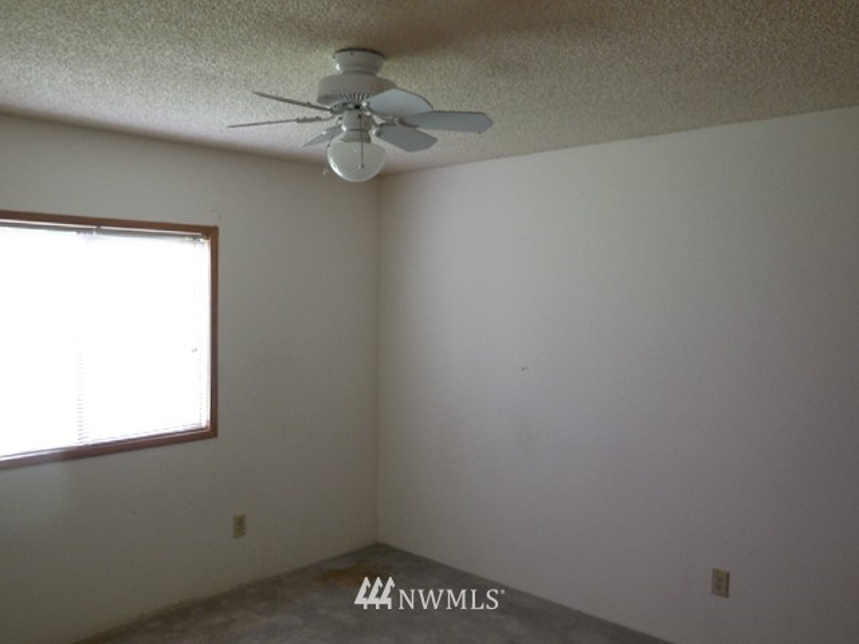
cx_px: 430
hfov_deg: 60.0
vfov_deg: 46.8
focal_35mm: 30
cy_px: 322
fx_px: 744
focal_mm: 5.3
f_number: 3.2
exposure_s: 1/30
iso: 220
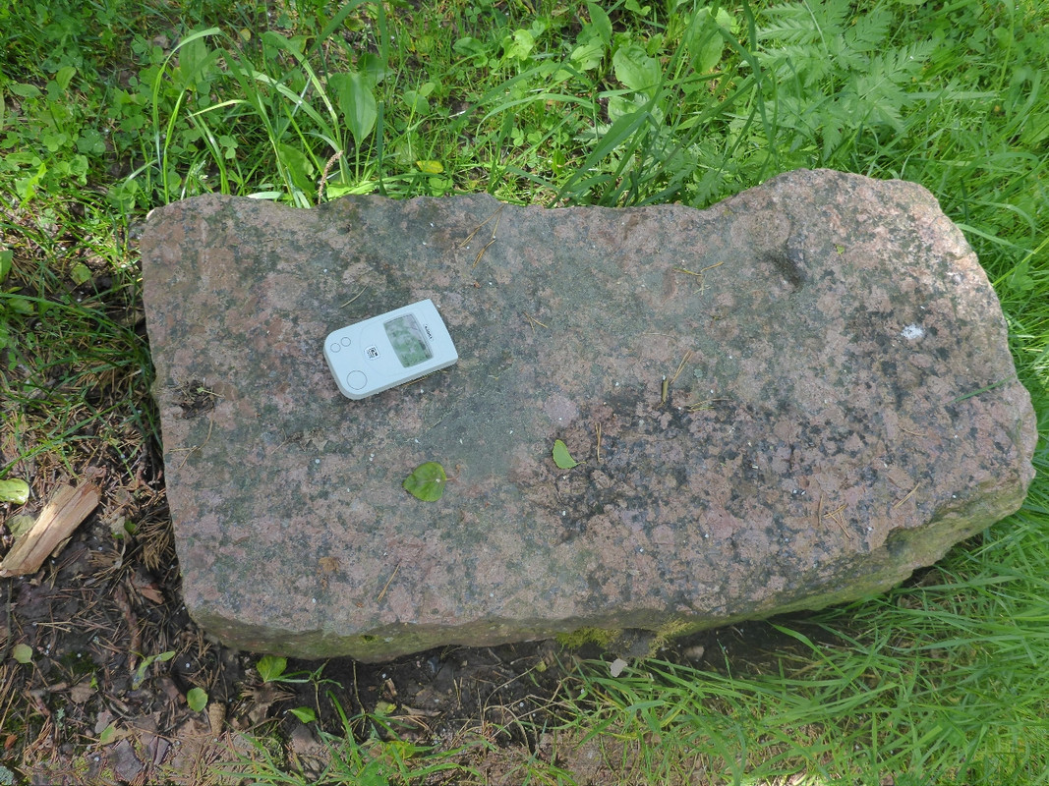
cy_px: 393
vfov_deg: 49.7
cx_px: 524
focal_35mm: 28
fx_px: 848
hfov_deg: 63.4
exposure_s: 1/160
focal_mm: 4.9
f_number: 3.3
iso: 200
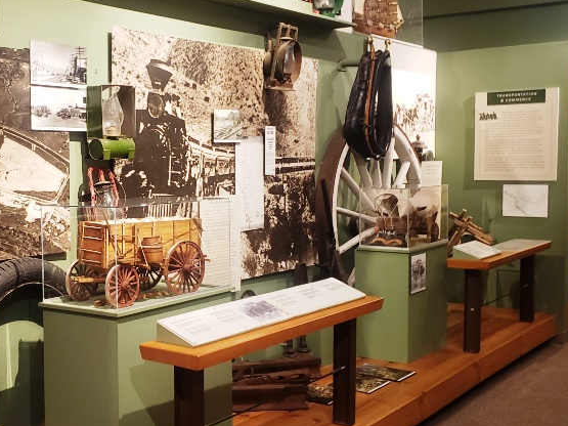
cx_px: 119
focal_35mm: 48
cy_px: 218
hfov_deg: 38.3
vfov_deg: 30.3
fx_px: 787
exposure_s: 1/17
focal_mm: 4.3
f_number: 1.5
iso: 250
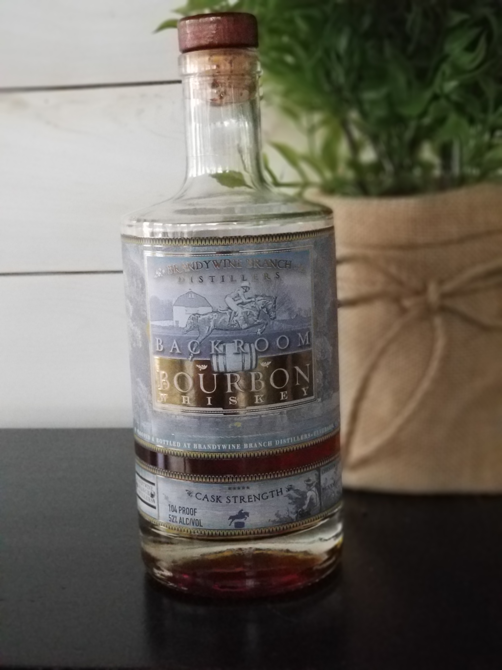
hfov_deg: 28.0
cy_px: 335
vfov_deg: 36.8
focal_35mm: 52
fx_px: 1005
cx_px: 251
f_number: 2.4
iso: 800
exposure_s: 1/30
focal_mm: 6
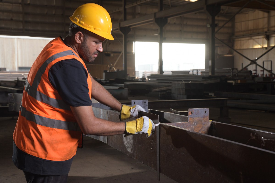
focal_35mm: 55
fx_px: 420
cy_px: 92
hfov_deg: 36.2
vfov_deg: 24.6
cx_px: 138
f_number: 6.3
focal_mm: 55
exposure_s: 1/200
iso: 1000
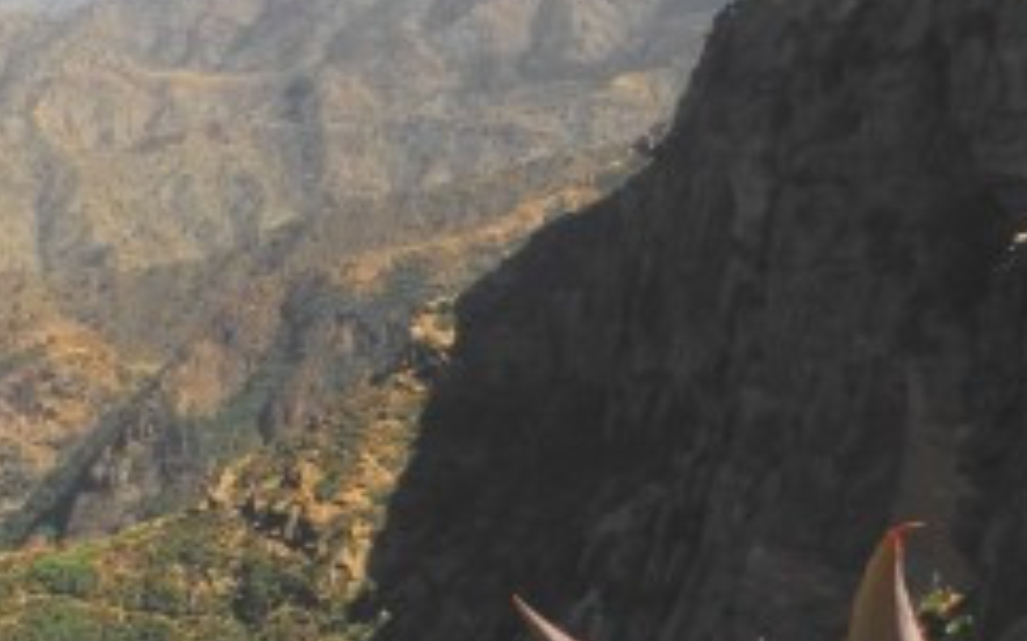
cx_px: 522
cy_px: 571
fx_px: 2490
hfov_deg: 23.3
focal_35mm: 89
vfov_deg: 14.5
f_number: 8
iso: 100
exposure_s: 1/320
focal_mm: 6.4
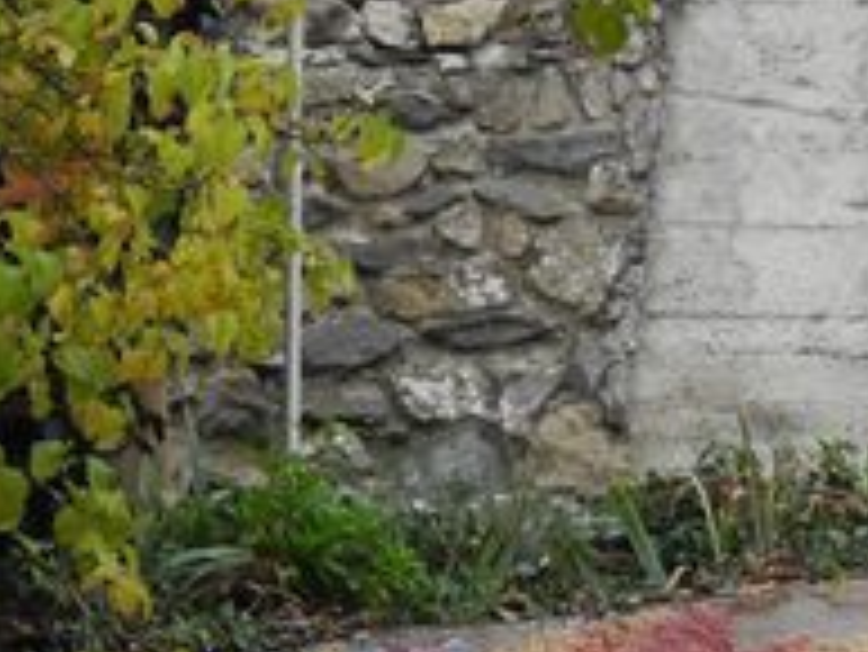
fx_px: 12395
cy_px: 962
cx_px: 1529
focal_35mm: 494
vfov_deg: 3.0
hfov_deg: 4.0
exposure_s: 1/52
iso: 100
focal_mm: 25.4
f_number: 4.5
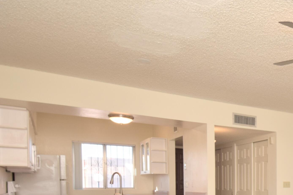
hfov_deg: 40.9
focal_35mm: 39
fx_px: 317
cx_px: 314
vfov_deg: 31.2
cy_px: 203
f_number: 9
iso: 400
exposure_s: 1/50
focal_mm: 12
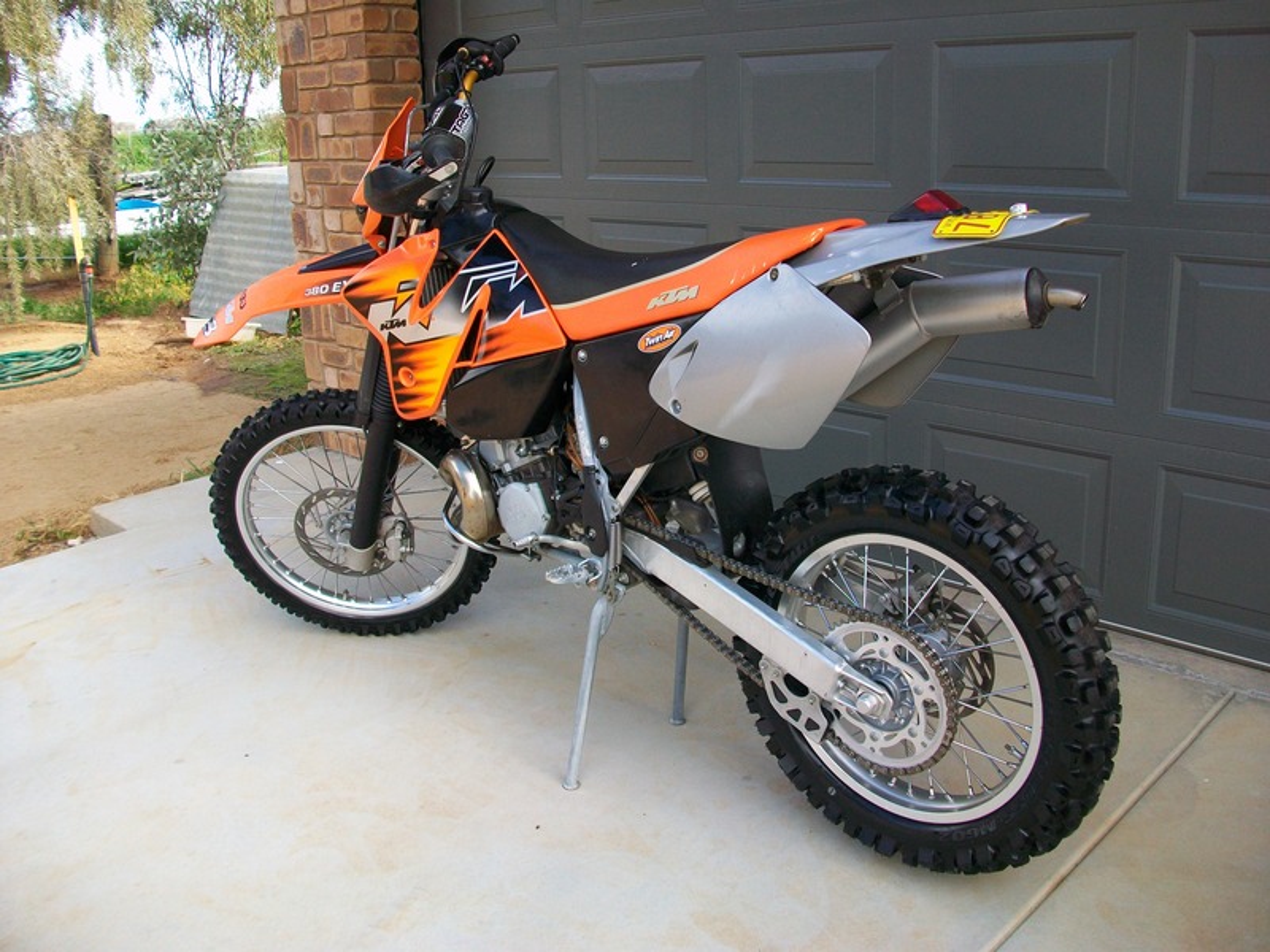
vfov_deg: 44.2
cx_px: 635
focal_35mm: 32
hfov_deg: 56.8
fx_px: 1174
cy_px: 476
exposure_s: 1/200
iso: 64
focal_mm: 5.7
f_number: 2.8
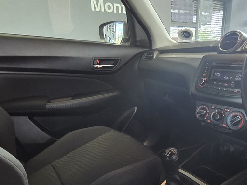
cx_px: 151
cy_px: 125
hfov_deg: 66.5
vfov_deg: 51.9
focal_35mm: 26
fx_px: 186
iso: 500
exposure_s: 1/50
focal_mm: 2.2
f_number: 2.2
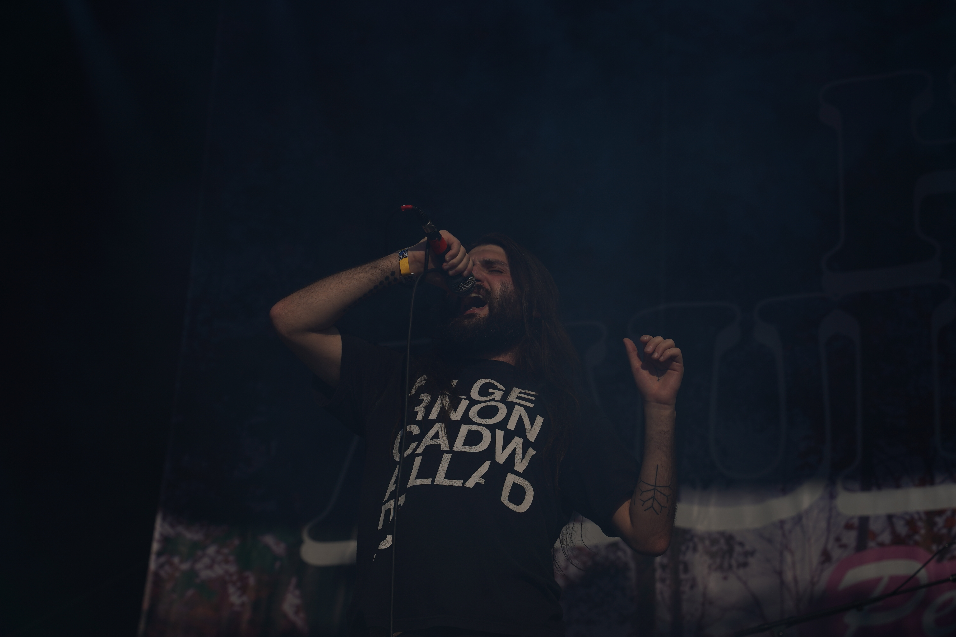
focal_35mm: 105
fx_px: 2788
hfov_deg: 19.5
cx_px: 478
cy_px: 318
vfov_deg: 13.0
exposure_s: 1/1600
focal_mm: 105
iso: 100
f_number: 8
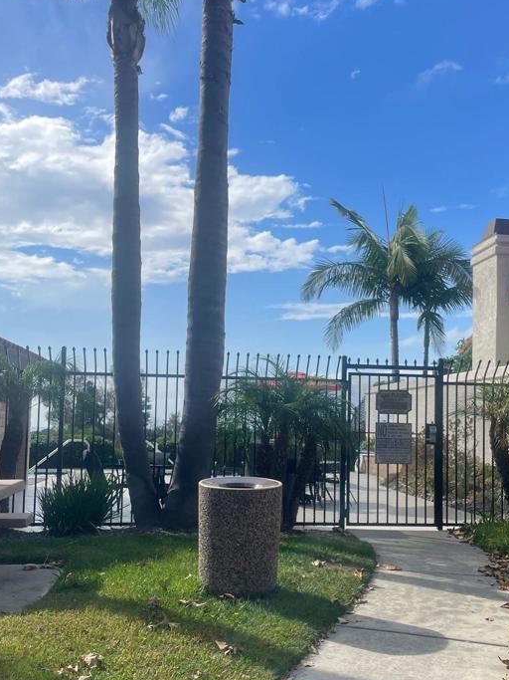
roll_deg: +0.3
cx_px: 297
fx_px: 765
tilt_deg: +4.4
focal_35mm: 39
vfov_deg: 47.7
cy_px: 385
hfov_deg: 36.7
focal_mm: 4.2
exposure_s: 1/2451
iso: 50
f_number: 1.6
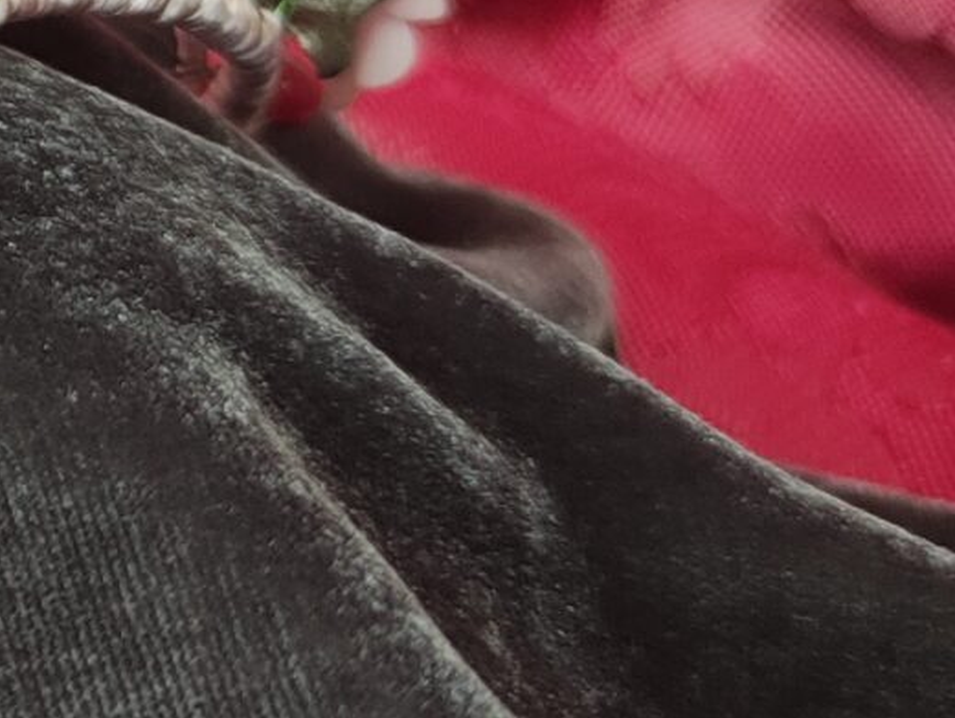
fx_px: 3397
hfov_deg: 13.6
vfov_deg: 11.7
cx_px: -984
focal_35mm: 123
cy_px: -277
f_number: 1.89
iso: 247
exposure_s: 1/50
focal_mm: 5.43
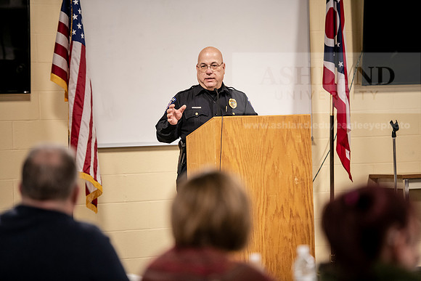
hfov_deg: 13.2
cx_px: 210
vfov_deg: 8.9
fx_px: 1813
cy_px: 140
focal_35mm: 155
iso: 2000
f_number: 2.8
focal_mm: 155
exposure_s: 1/200
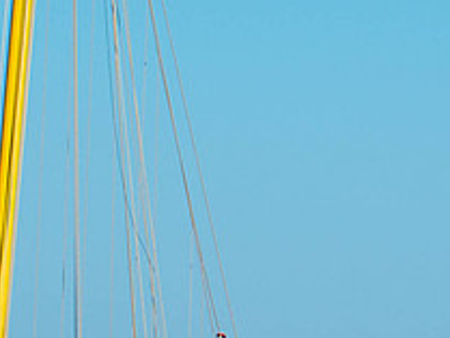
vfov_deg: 2.4
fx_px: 7947
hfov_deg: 3.2
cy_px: 269
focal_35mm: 611
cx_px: 533
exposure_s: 1/400
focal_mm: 116
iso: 200
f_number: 11
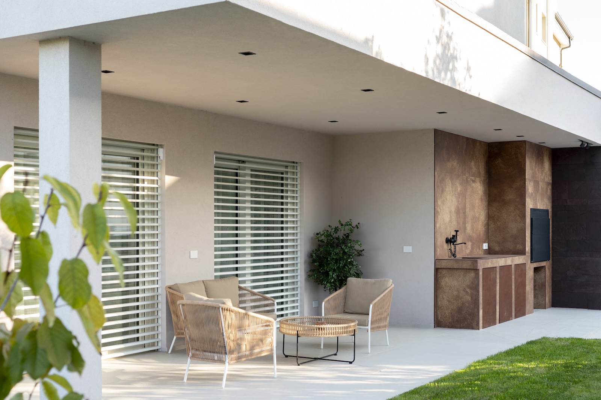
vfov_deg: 37.8
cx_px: 300
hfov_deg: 54.5
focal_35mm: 35
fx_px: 584
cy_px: 200
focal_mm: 35
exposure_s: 1/640
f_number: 4
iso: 800
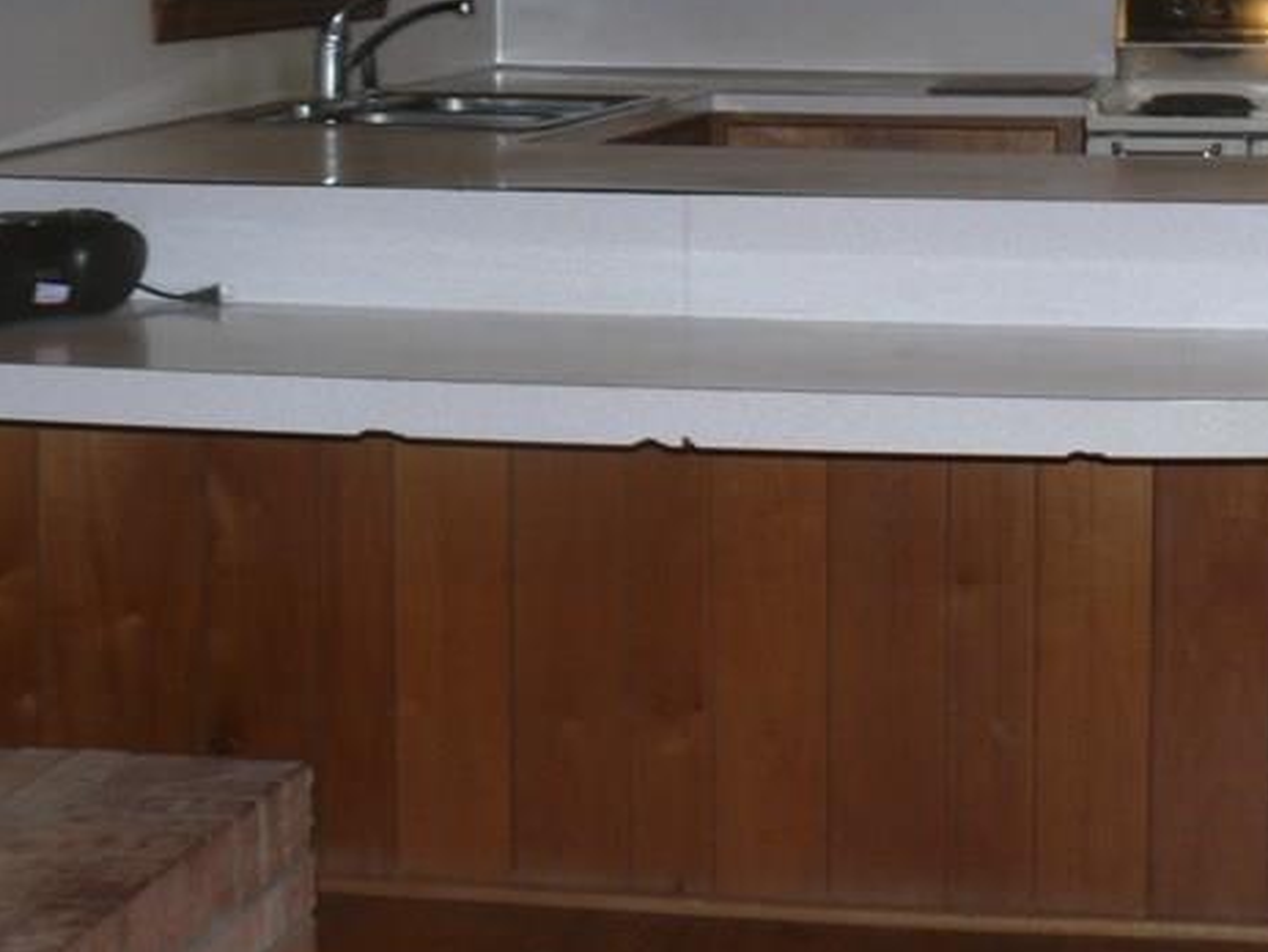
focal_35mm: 82
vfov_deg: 17.4
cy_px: -74
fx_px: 3005
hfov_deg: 23.6
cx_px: 958
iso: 100
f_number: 2.8
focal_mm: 7.7
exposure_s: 1/30
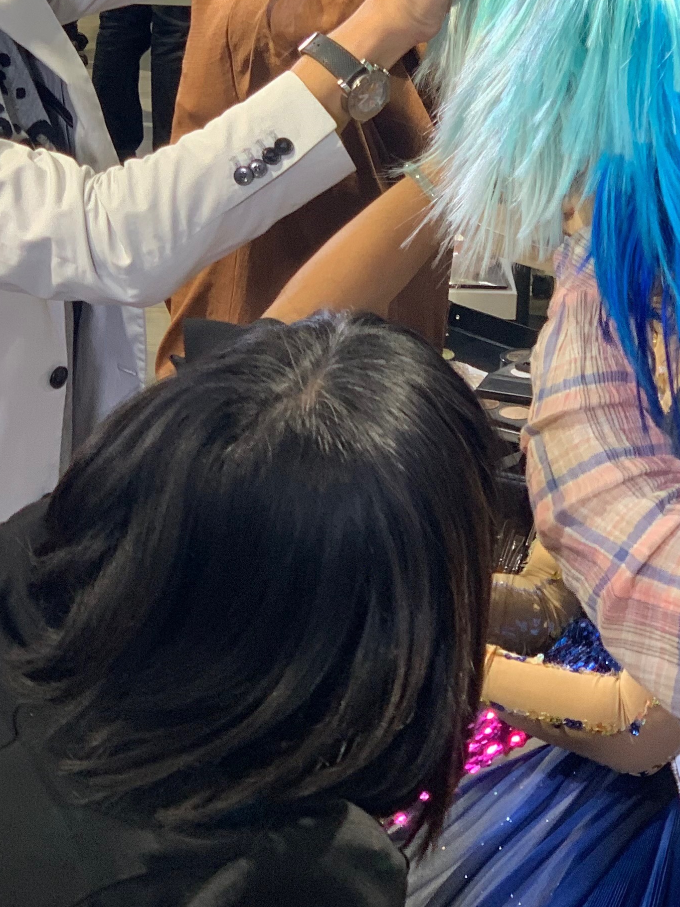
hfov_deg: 12.7
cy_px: 166
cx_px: 476
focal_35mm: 116
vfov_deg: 16.8
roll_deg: -1.8
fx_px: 3037
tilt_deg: -13.2
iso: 64
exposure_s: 1/60
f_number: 2.4
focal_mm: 6
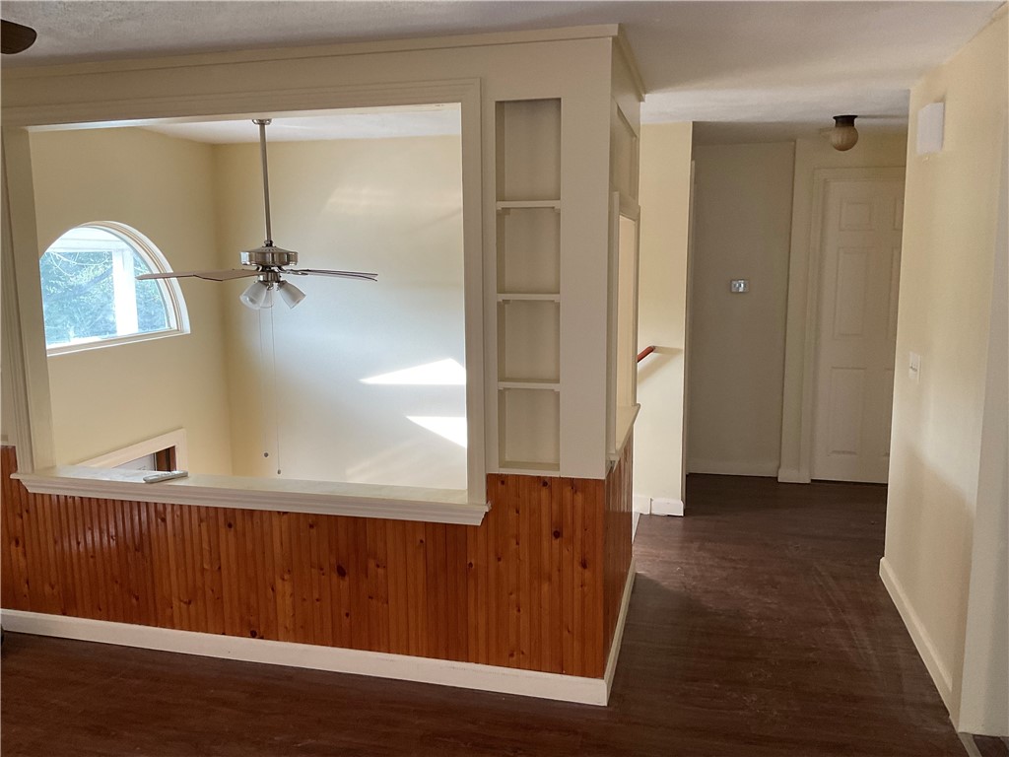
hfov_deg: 61.7
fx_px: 845
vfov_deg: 48.2
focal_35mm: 29
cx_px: 504
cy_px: 378
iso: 64
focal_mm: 3
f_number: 1.8
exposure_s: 1/61
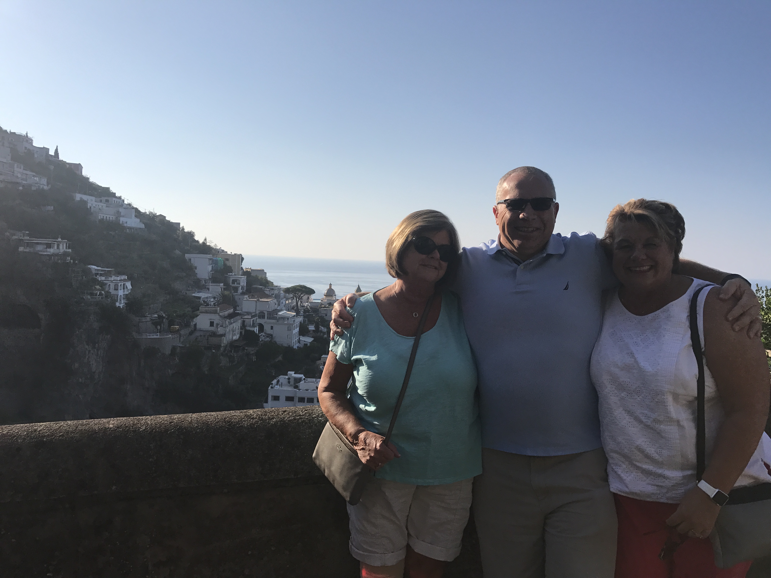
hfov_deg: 63.4
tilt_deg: -5.8
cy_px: 289
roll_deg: -2.9
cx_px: 386
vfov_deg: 49.7
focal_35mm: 28
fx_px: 624
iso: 20
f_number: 1.8
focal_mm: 3.99
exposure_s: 1/3690
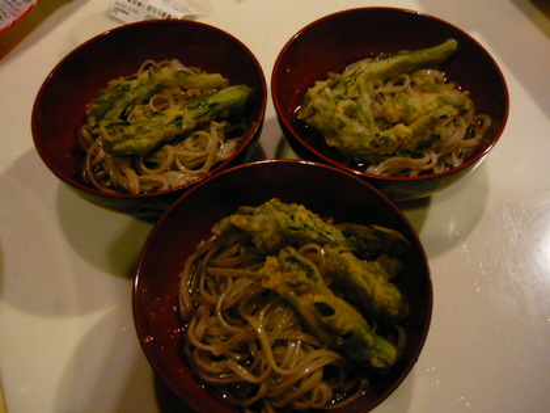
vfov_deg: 42.9
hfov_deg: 55.4
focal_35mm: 33
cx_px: 275
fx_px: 524
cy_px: 206
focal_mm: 5.5
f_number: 2.8
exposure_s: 1/8
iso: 400
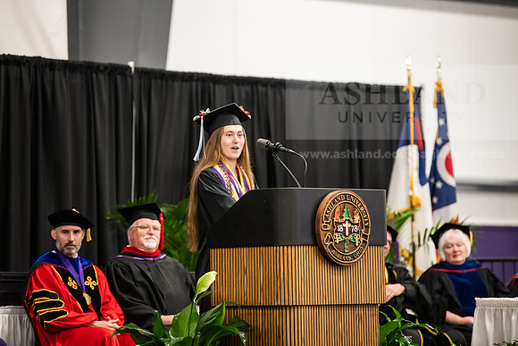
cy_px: 173
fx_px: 2590
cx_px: 259
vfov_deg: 7.6
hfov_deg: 11.4
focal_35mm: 180
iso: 4000
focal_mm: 180
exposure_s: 1/200
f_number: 3.2
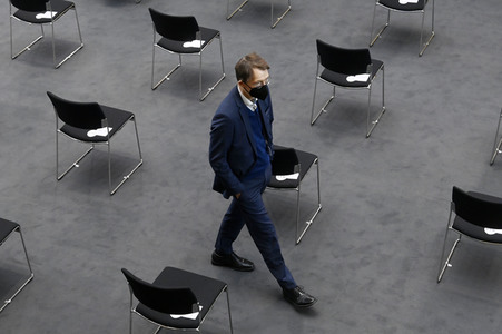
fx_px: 975
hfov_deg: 28.9
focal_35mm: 70
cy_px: 167
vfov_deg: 19.4
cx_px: 251
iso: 8000
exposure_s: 1/400
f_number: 5.6
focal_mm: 70
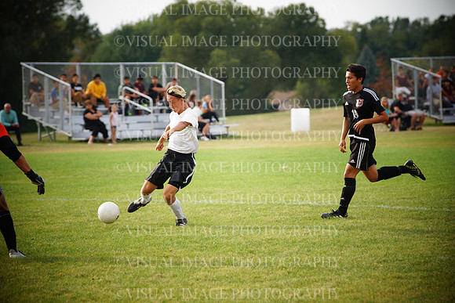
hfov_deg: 10.3
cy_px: 152
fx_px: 2528
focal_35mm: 200
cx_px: 228
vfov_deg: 6.9
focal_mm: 200
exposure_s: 1/800
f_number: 5
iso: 500
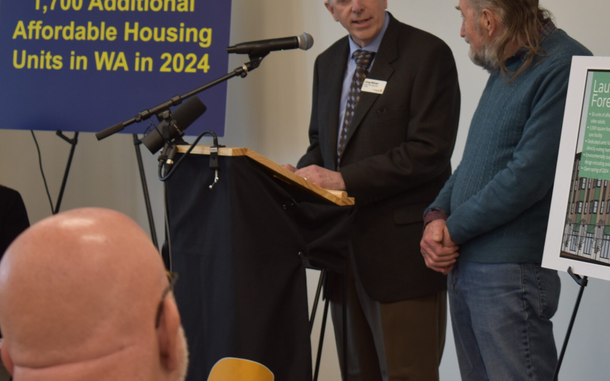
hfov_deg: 16.0
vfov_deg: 10.1
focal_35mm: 130
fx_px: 2158
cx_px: 417
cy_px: 87
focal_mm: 55
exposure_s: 1/40
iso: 400
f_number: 5.6
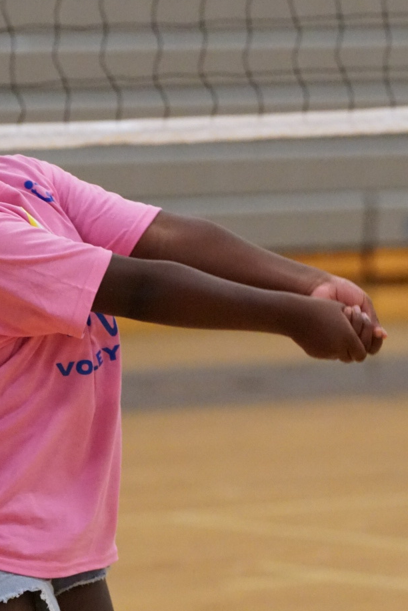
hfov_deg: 4.2
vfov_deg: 6.3
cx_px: 213
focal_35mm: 328
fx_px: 5567
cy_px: 150
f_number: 4
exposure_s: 1/1250
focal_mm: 124
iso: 8000
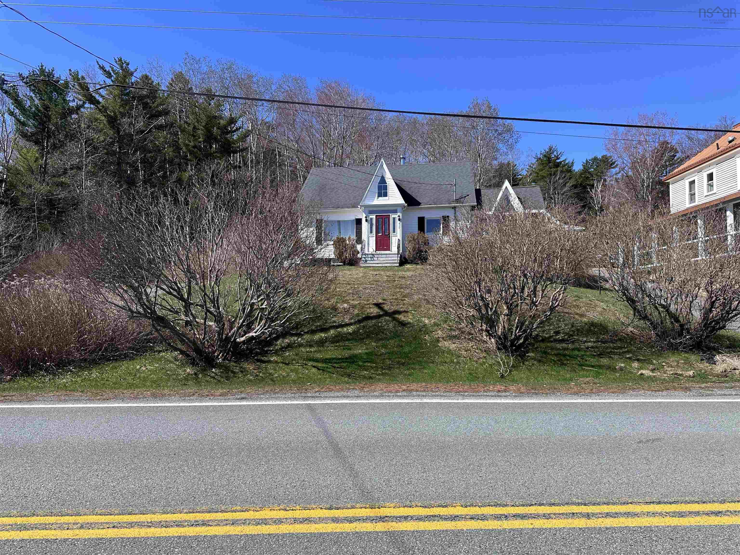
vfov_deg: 56.8
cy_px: 278
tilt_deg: +3.1
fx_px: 513
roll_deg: +0.1
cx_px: 370
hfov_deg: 71.6
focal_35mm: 24
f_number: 1.78
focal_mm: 6.86
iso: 80
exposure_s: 1/3597
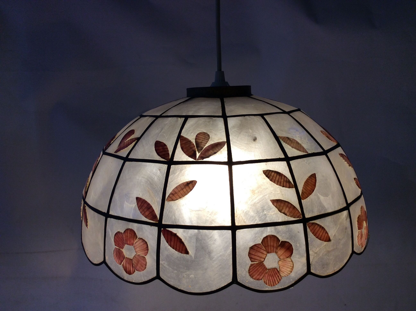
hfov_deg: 56.9
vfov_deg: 44.1
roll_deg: +2.9
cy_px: 156
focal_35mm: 32
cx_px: 208
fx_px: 384
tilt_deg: -11.1
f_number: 2.4
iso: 40
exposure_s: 1/100
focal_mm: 3.3
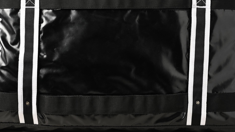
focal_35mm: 74
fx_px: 461
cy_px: 54
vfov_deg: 16.3
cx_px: 117
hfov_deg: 28.6
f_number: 14
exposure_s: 1/200
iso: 400
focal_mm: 70
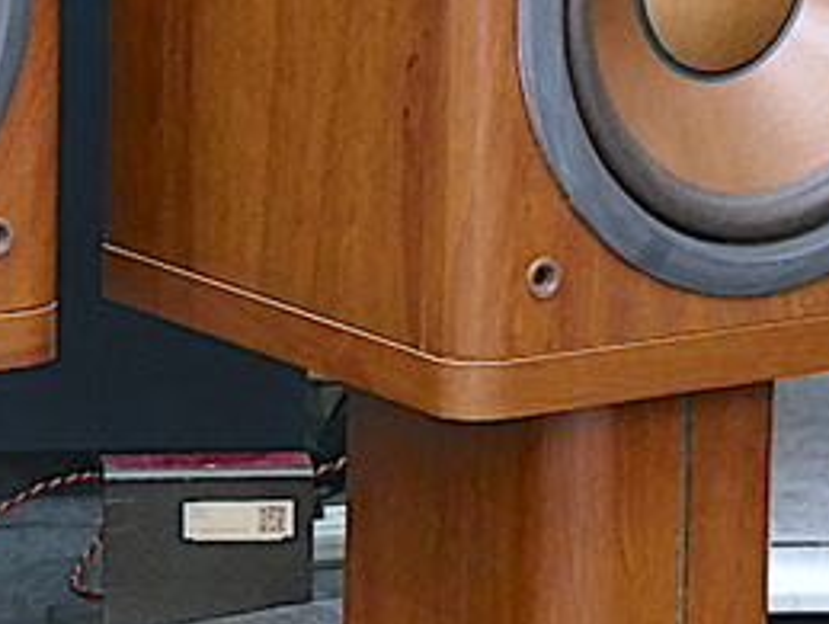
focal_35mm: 211
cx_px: 61
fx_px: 5060
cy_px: -35
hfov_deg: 9.3
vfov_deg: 7.0
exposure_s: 1/6
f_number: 4.2
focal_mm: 10.3
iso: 200
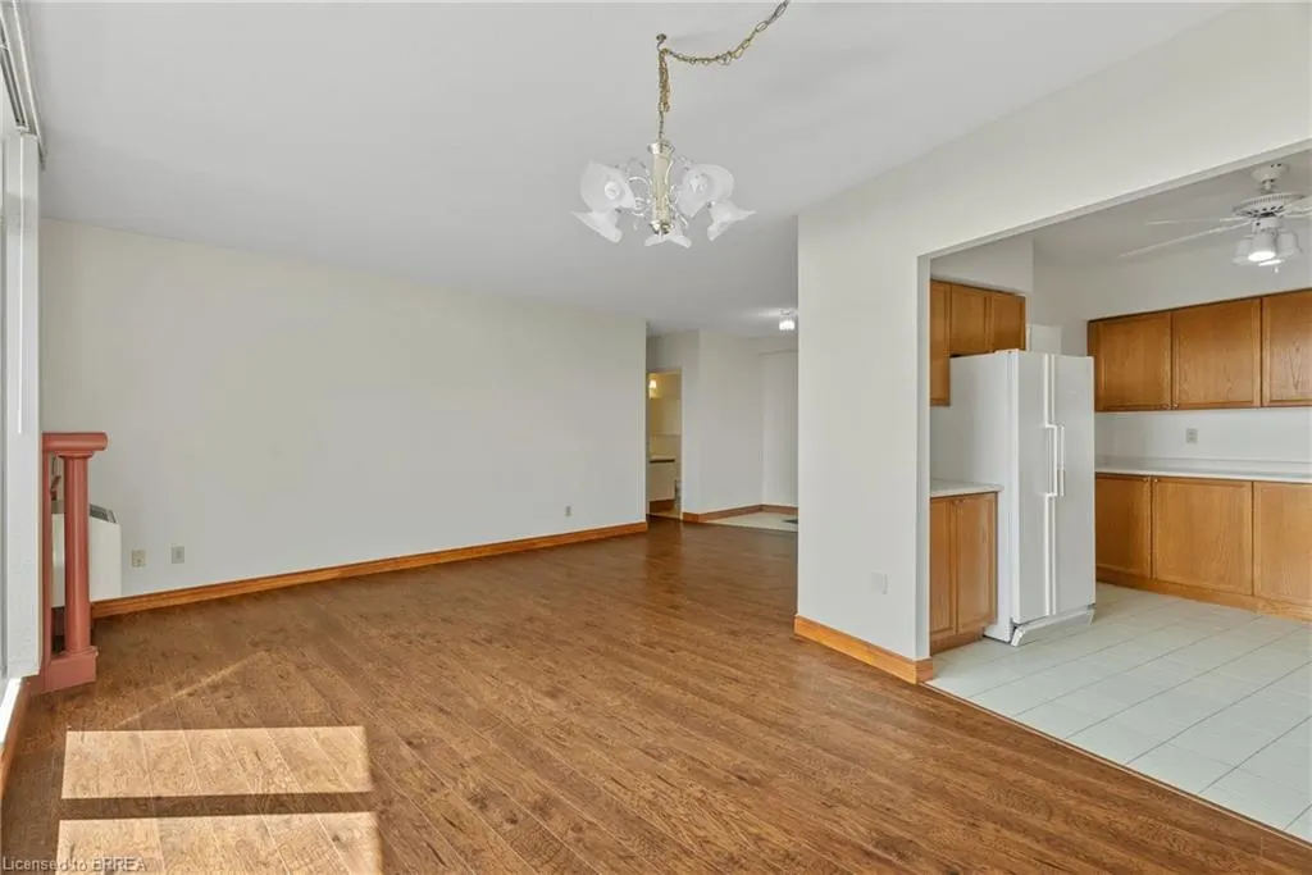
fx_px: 583
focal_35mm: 16
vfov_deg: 73.8
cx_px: 656
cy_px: 438
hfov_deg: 96.7
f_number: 8
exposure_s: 1/2
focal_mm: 16
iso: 100
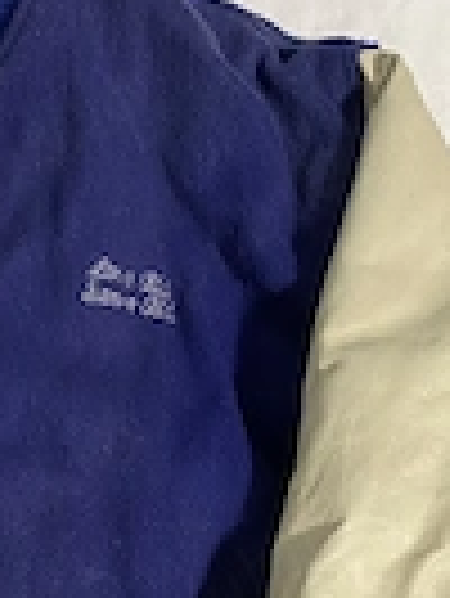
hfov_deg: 17.5
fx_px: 1350
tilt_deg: -76.8
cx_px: -162
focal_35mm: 78
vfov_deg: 23.8
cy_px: 607
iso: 400
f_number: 1.8
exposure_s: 1/50
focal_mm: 4.25
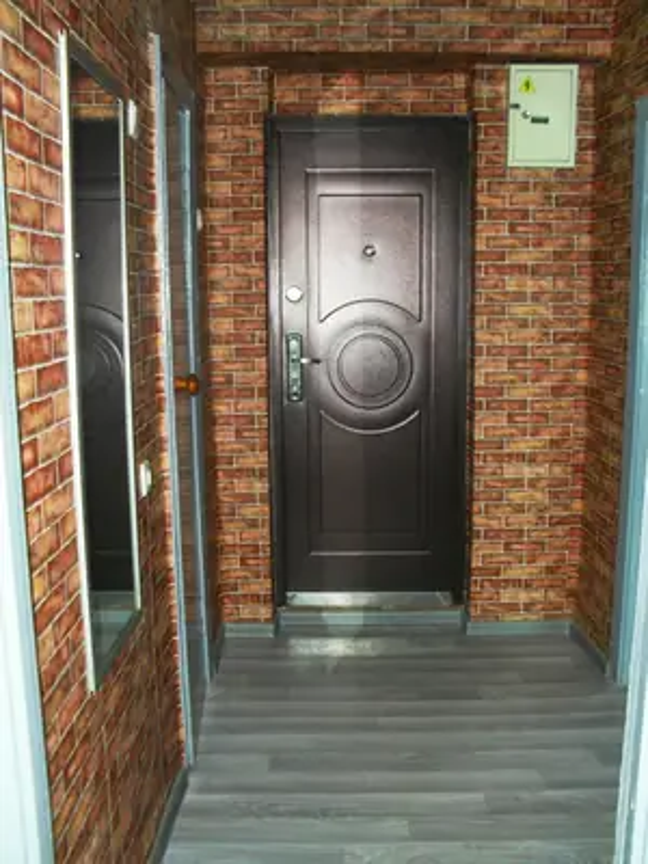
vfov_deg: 52.6
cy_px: 432
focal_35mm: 35
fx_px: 874
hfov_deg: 40.7
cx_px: 324
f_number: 3.2
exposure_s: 1/45
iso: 200
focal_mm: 6.3
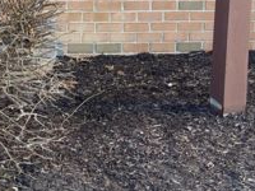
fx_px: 589
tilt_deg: -6.4
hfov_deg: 22.7
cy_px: -69
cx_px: -40
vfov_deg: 17.2
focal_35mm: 80
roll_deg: -1.3
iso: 32
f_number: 1.6
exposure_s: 1/163
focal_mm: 5.1
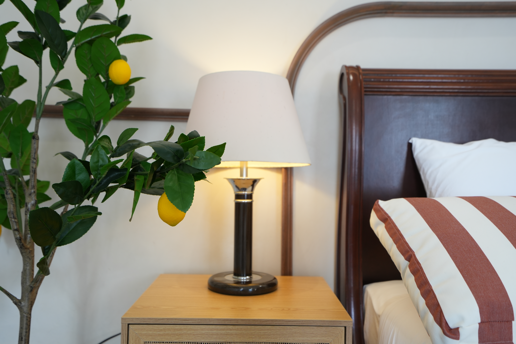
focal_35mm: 32
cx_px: 258
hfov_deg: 58.7
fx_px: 459
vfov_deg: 41.1
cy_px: 172
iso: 500
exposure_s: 1/40
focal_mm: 32
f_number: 4
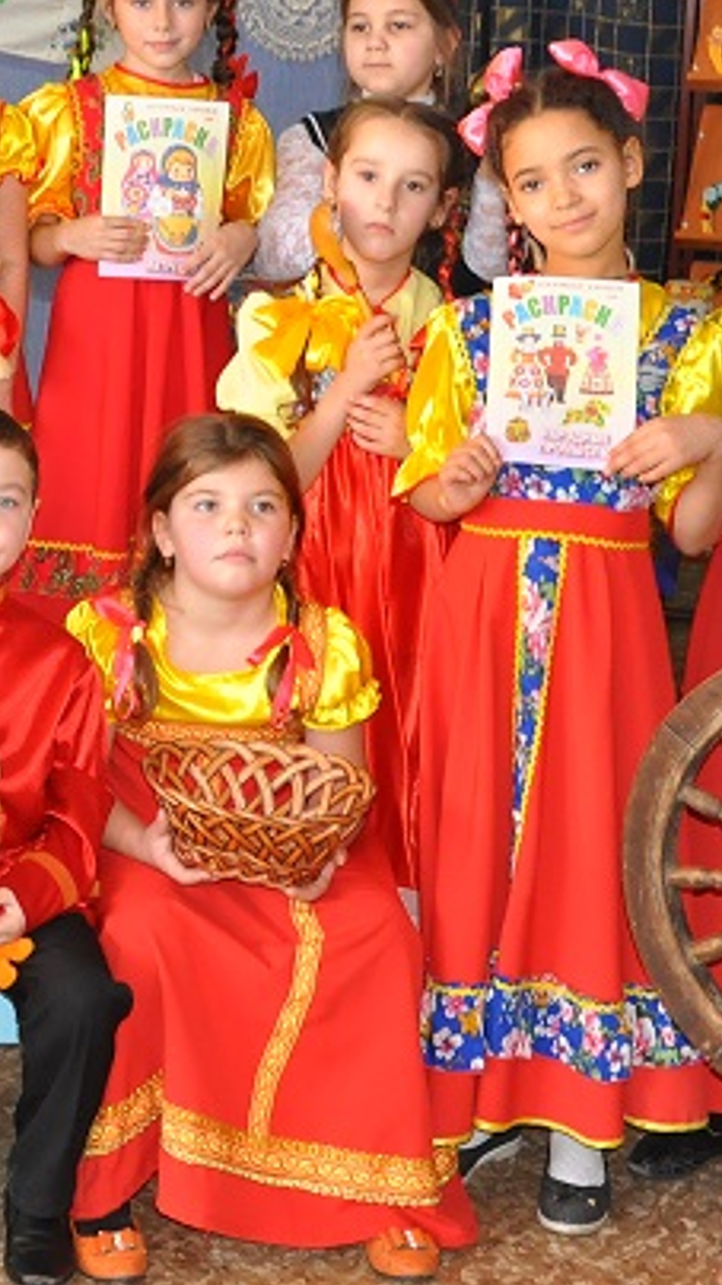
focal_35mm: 75
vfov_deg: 28.0
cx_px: -83
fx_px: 2555
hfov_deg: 15.6
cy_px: 398
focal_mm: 18
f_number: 3.5
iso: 800
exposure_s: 1/60
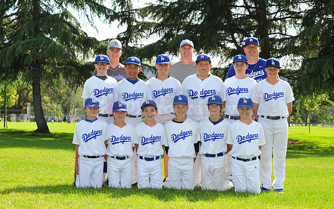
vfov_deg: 15.7
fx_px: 756
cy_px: 104
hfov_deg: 24.9
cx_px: 165
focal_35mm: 83
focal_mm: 80
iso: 320
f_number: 8
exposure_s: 1/500
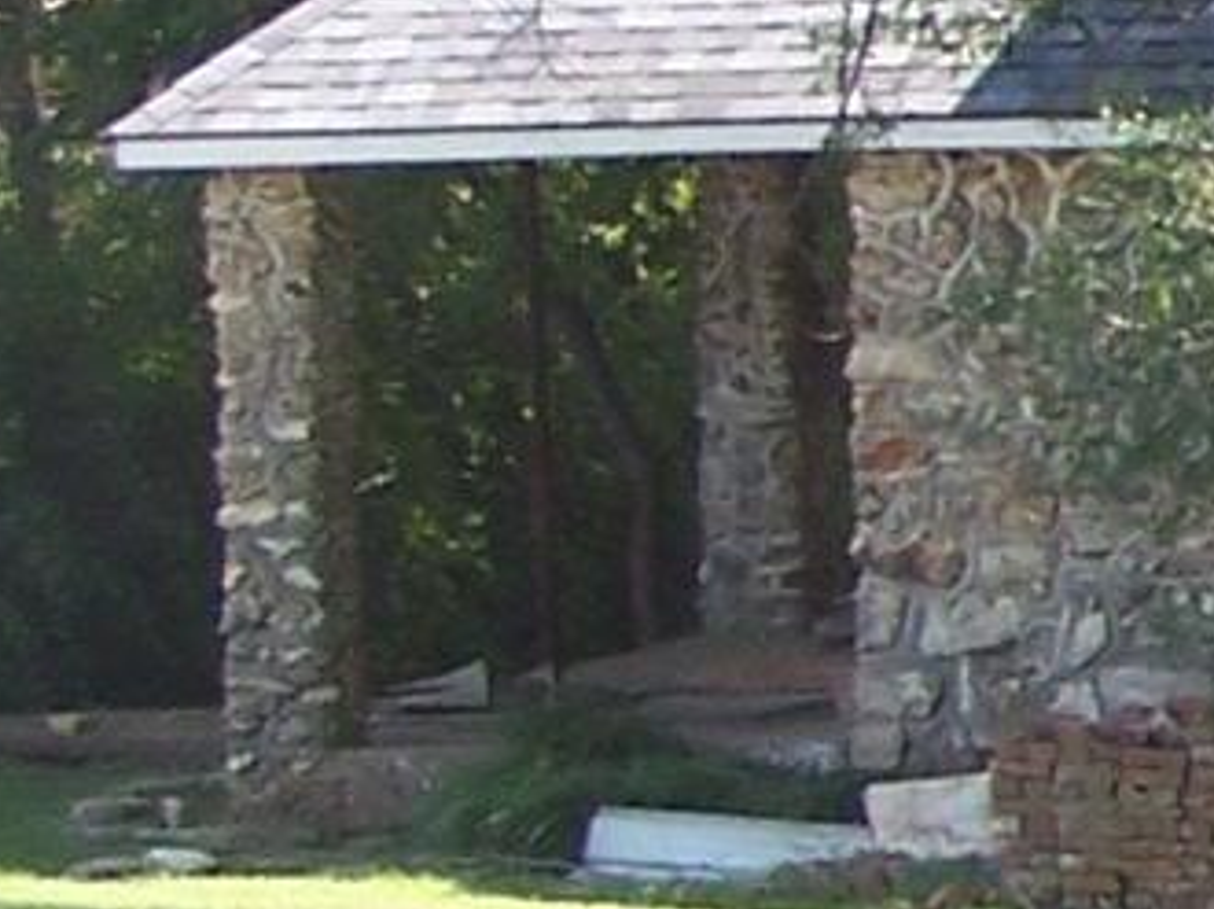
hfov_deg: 6.2
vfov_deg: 5.0
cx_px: 3590
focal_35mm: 298
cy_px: -29
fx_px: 10443
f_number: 3
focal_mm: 8
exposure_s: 1/250
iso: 80
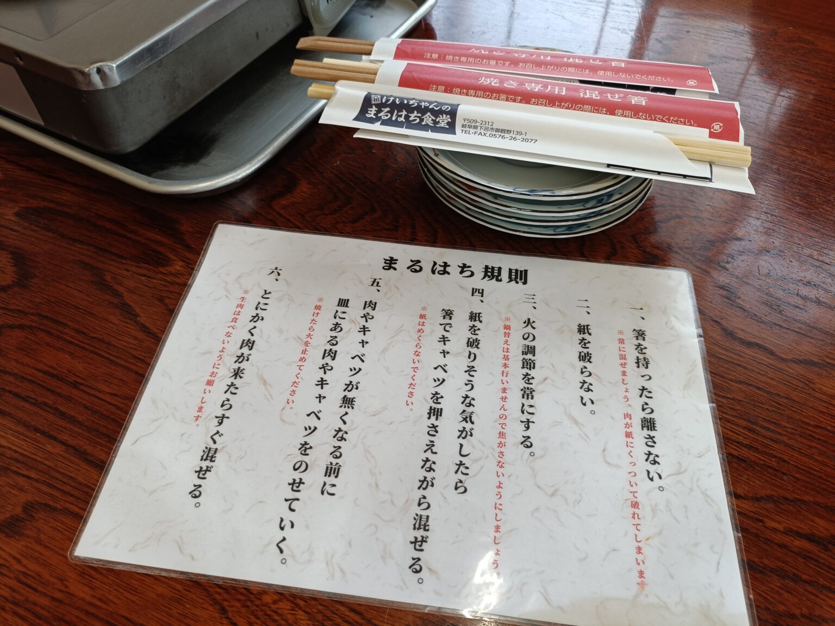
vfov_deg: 54.9
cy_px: 313
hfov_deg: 69.4
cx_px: 418
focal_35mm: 25
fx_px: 603
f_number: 1.7
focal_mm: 4.7
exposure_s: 1/50
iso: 200
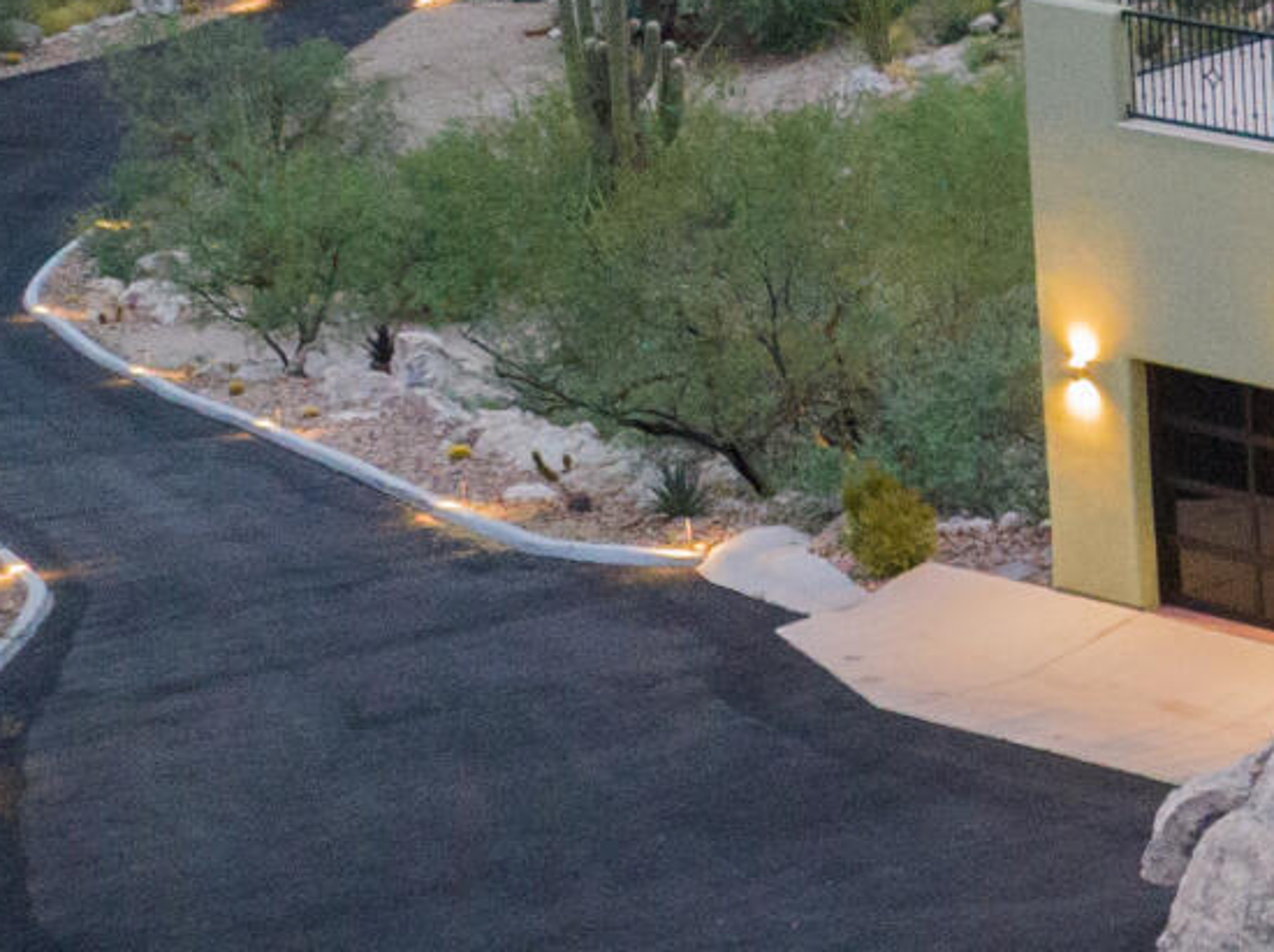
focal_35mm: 131
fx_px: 4815
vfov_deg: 11.1
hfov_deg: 12.7
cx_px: 2759
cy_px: -79
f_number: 2.8
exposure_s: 1/13
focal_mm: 12.29
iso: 800
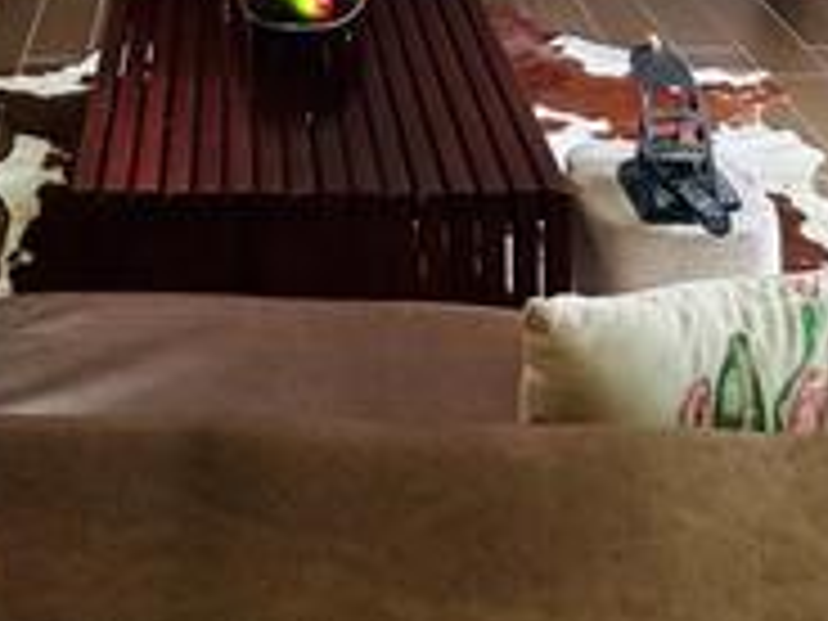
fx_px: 1459
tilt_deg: -0.9
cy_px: -518
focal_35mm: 61
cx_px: 225
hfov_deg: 31.2
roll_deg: +0.9
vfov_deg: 18.4
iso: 320
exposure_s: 1/60
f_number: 2.2
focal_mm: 2.22
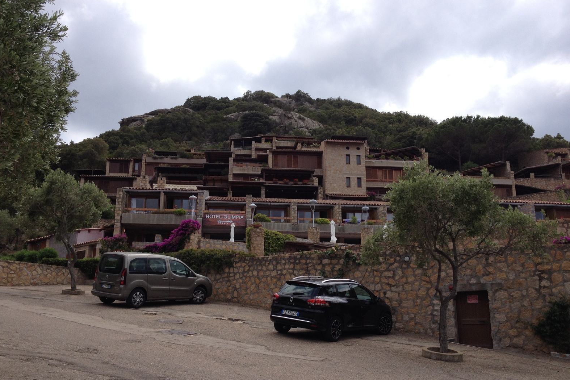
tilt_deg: +12.9
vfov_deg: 35.9
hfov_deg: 51.9
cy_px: 203
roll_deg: +0.1
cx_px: 281
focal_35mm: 37
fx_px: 586
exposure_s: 1/1783
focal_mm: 4.28
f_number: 2.4
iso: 50
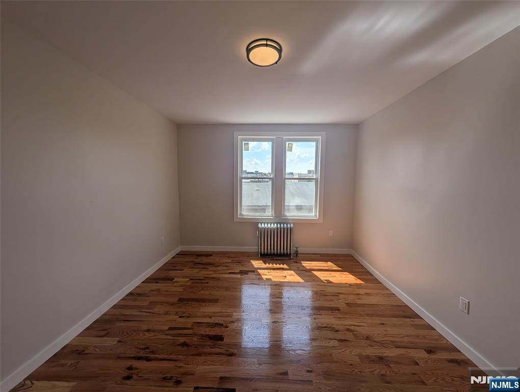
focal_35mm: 12
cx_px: 260
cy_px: 196
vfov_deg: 94.6
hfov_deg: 110.5
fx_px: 181
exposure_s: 1/2169
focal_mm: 2.02
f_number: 1.7
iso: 52
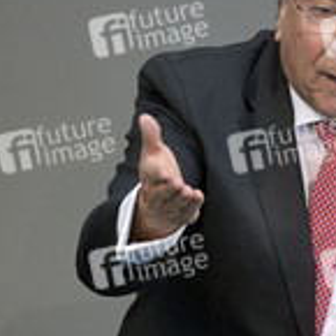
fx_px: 13068
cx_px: 319
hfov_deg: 1.5
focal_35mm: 1190
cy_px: 204
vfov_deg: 1.5
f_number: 5.6
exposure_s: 1/400
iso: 8000
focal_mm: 450
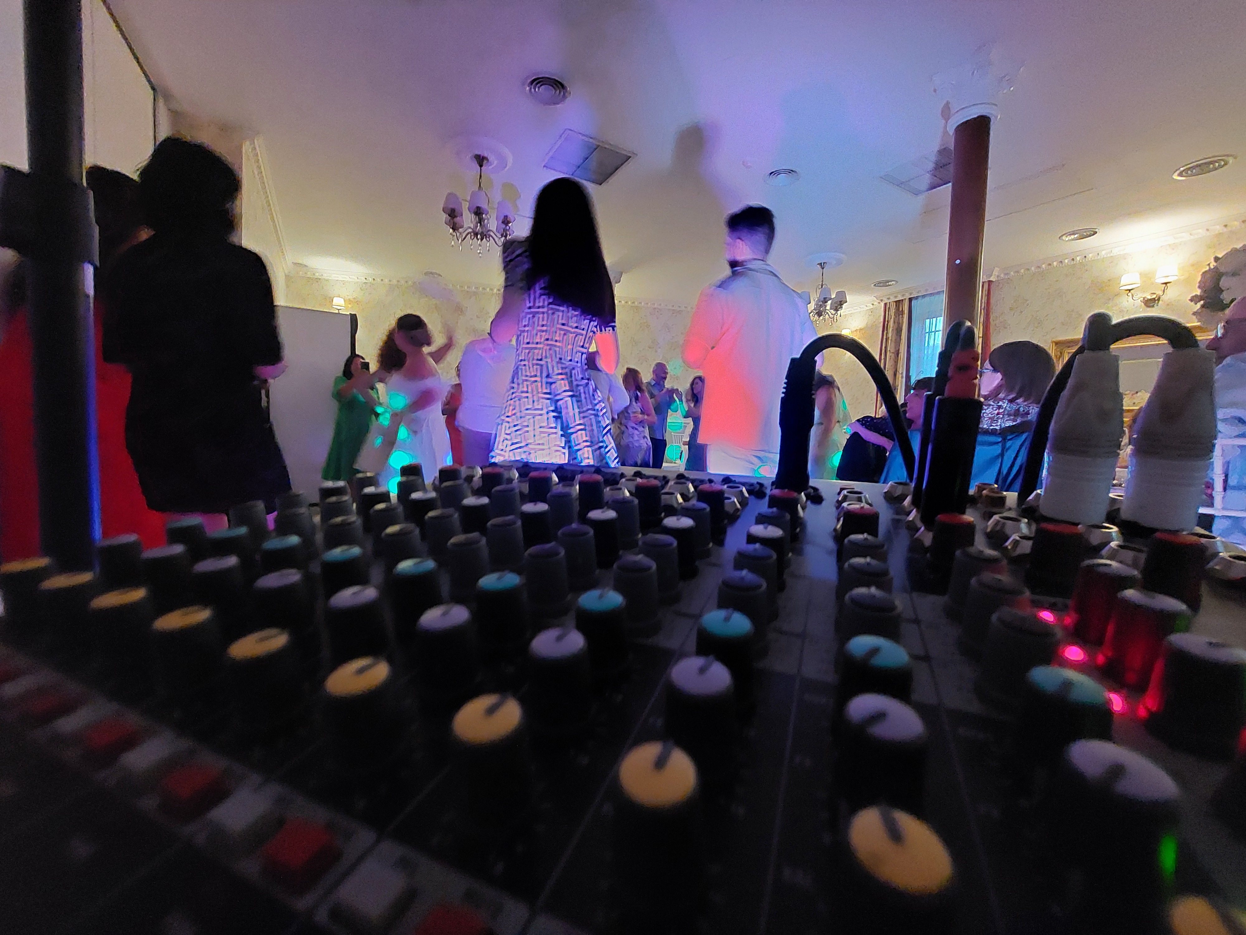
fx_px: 468
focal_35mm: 13
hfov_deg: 106.2
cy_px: 468
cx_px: 623
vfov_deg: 89.9
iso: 800
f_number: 2.2
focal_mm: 1.74
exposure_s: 1/10
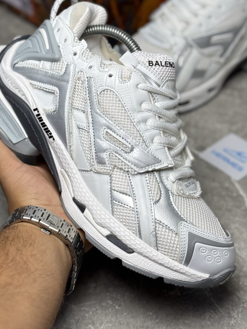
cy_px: 110
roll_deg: +4.2
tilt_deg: -39.0
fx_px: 695
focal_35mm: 73
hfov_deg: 20.2
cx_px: 120
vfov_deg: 26.5
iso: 64
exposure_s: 1/658
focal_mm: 6.76
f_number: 1.78
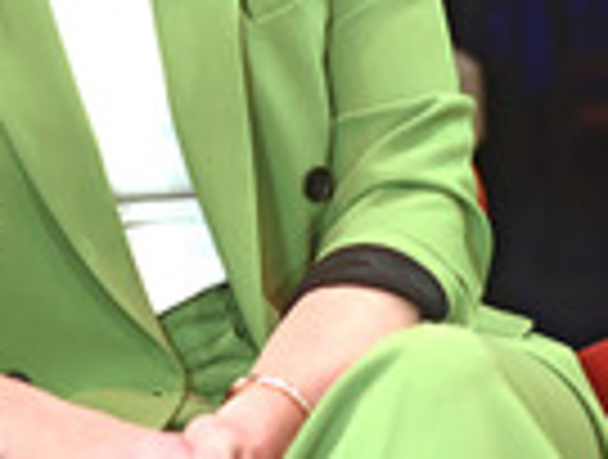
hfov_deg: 11.0
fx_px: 3100
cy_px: 4
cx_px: -133
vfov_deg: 8.4
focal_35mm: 176
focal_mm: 55
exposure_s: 1/400
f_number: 2.5
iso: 1250
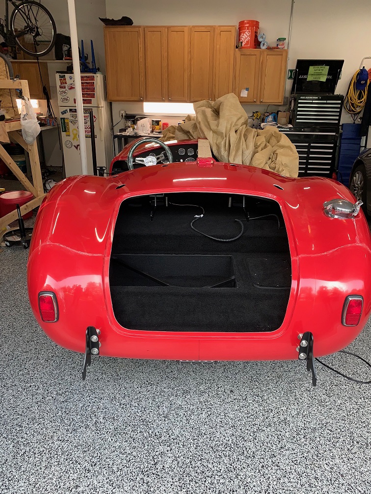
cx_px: 186
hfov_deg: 53.1
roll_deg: -0.3
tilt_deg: -19.4
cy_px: 247
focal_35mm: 26
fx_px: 372
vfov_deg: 67.3
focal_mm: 4.25
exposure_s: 1/120
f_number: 1.8
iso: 32
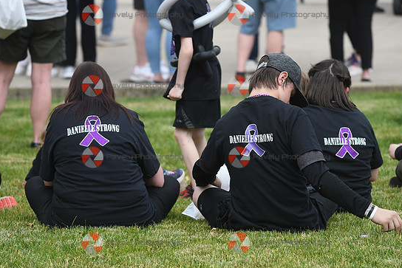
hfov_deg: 7.6
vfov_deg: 5.1
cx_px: 212
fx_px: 3038
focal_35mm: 272
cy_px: 133
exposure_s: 1/1000
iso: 1000
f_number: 4
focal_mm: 170
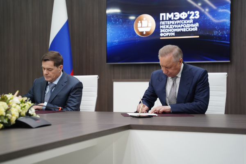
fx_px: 478
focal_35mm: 70
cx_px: 123
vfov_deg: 19.5
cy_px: 82
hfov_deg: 28.8
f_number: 3.5
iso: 2000
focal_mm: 70
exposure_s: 1/200
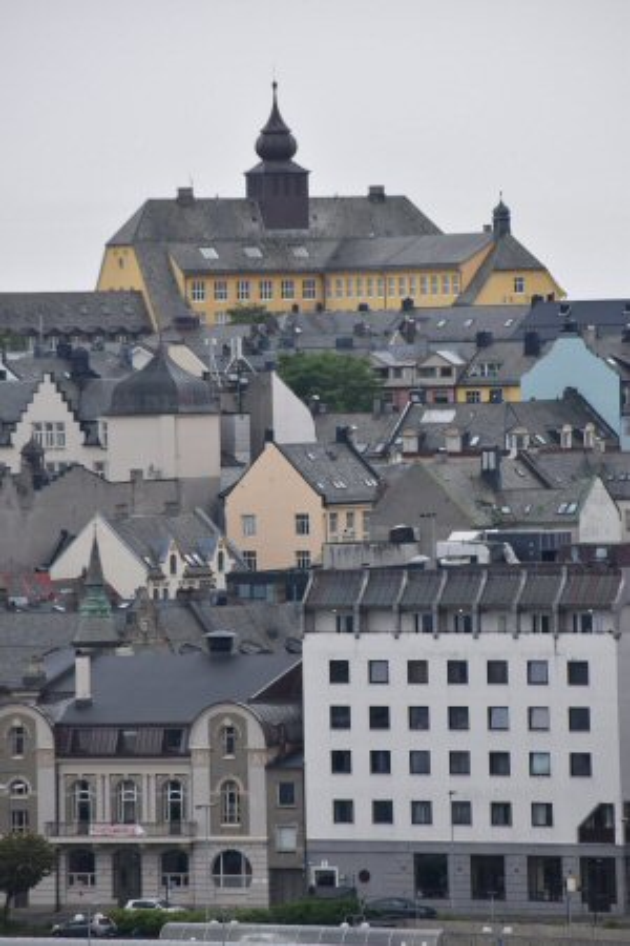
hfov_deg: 4.7
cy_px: 473
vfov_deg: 7.0
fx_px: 7678
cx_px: 315
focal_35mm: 292
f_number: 8
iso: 720
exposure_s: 1/320
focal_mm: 195
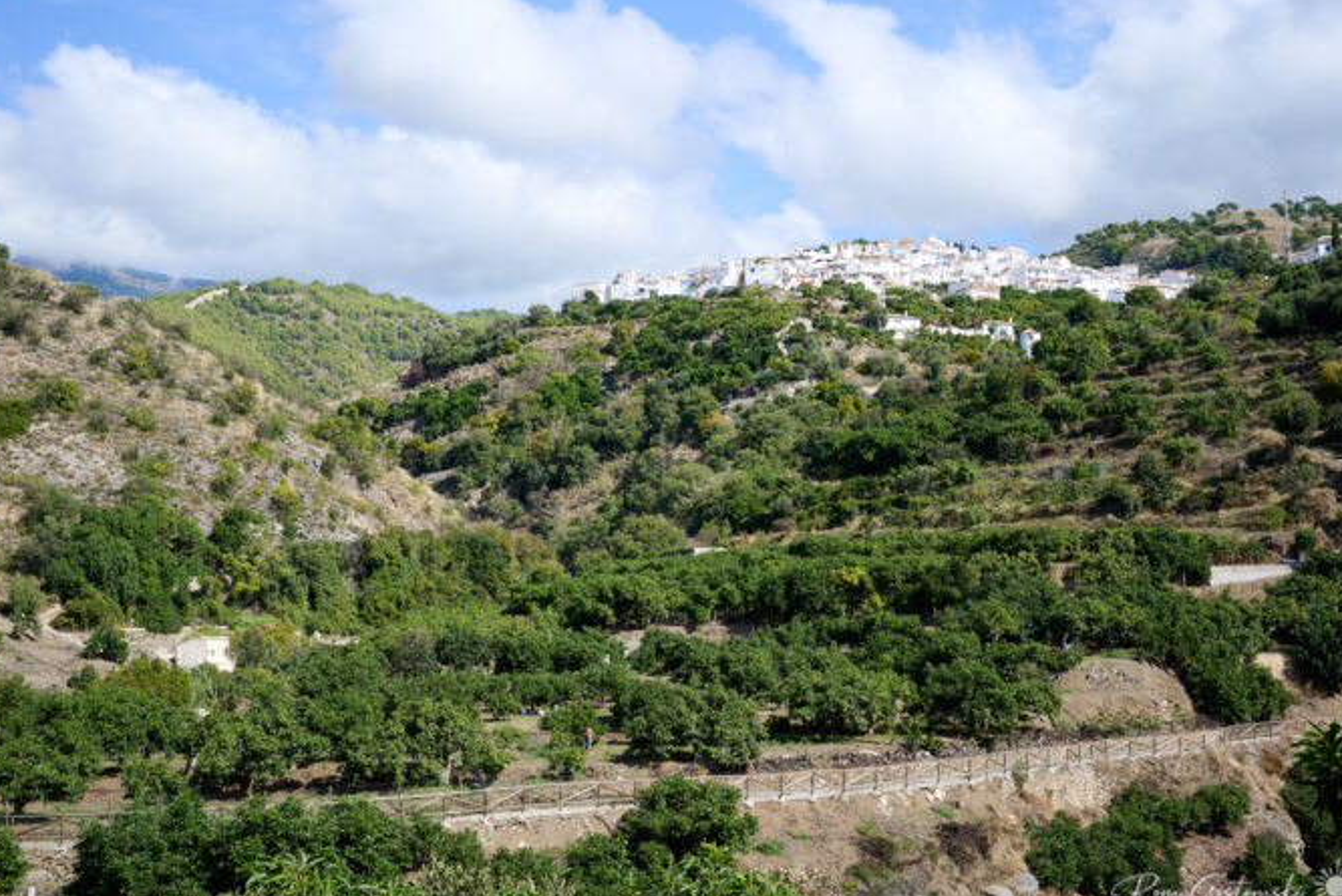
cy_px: 450
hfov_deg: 46.4
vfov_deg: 31.9
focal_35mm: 42
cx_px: 678
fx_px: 1566
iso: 100
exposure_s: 1/160
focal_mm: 40
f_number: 11
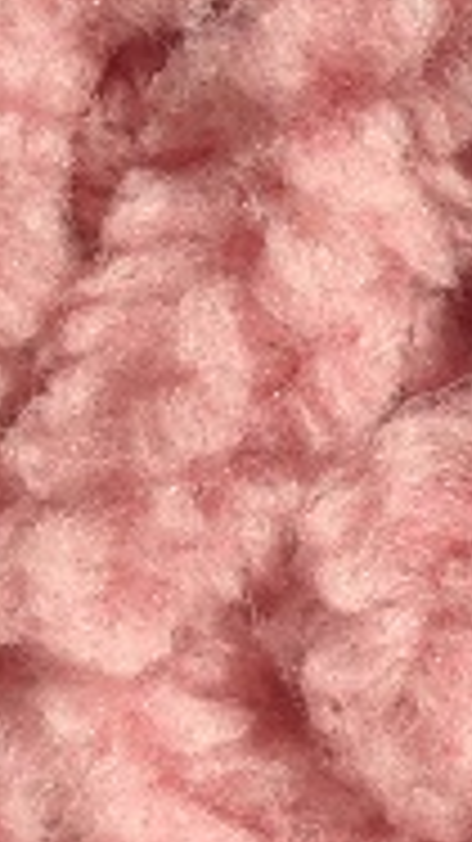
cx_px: 1785
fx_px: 3431
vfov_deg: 13.9
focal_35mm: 154
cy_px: 671
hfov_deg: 6.5
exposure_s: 1/1004
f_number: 2.4
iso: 50
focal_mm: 4.12
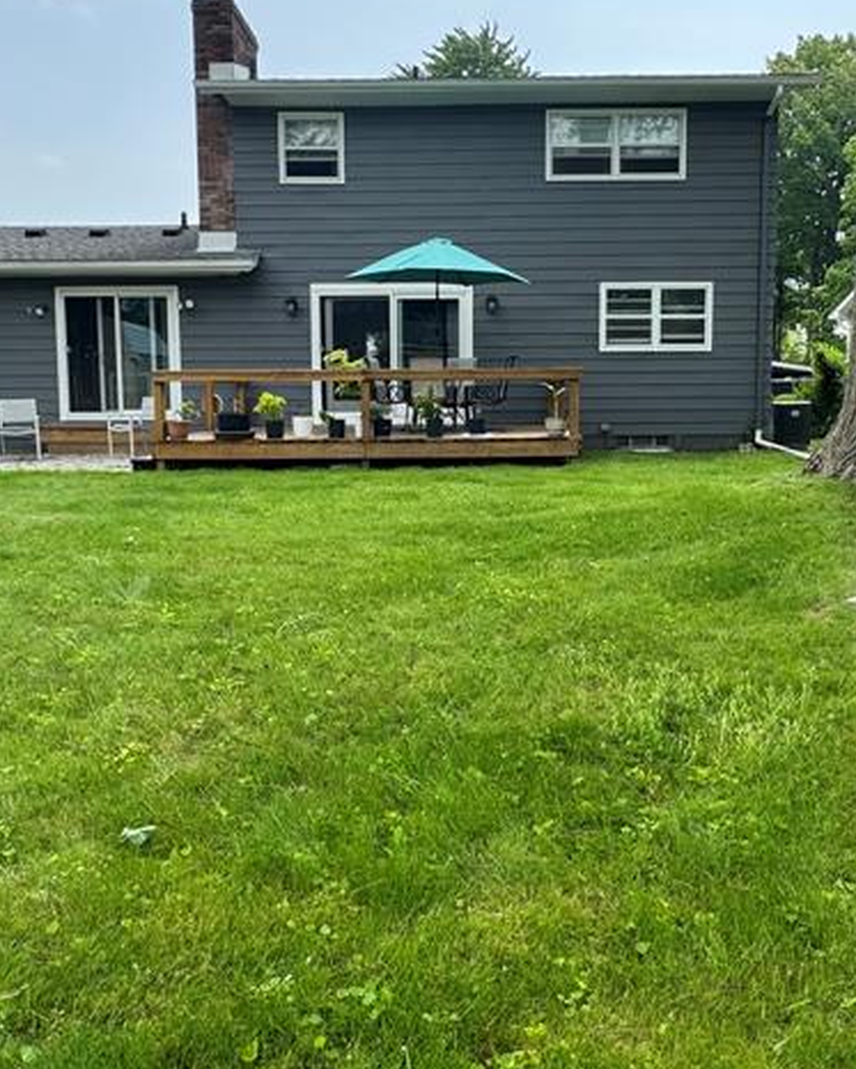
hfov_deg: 48.5
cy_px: 486
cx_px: 454
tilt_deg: -5.9
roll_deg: +0.5
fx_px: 950
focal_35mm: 30
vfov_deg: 58.7
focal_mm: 2.22
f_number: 2.2
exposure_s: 1/445
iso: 40
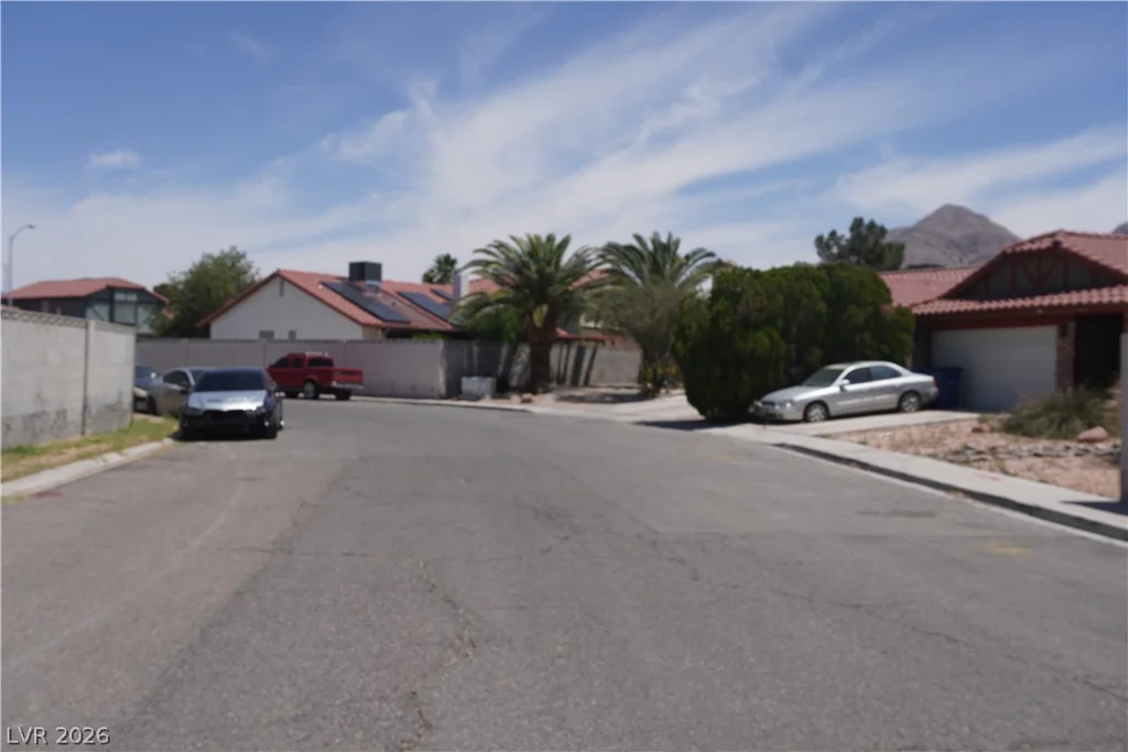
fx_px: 1081
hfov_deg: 55.1
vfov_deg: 38.4
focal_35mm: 34
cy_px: 376
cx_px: 564
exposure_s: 1/400
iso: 100
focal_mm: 23
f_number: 8
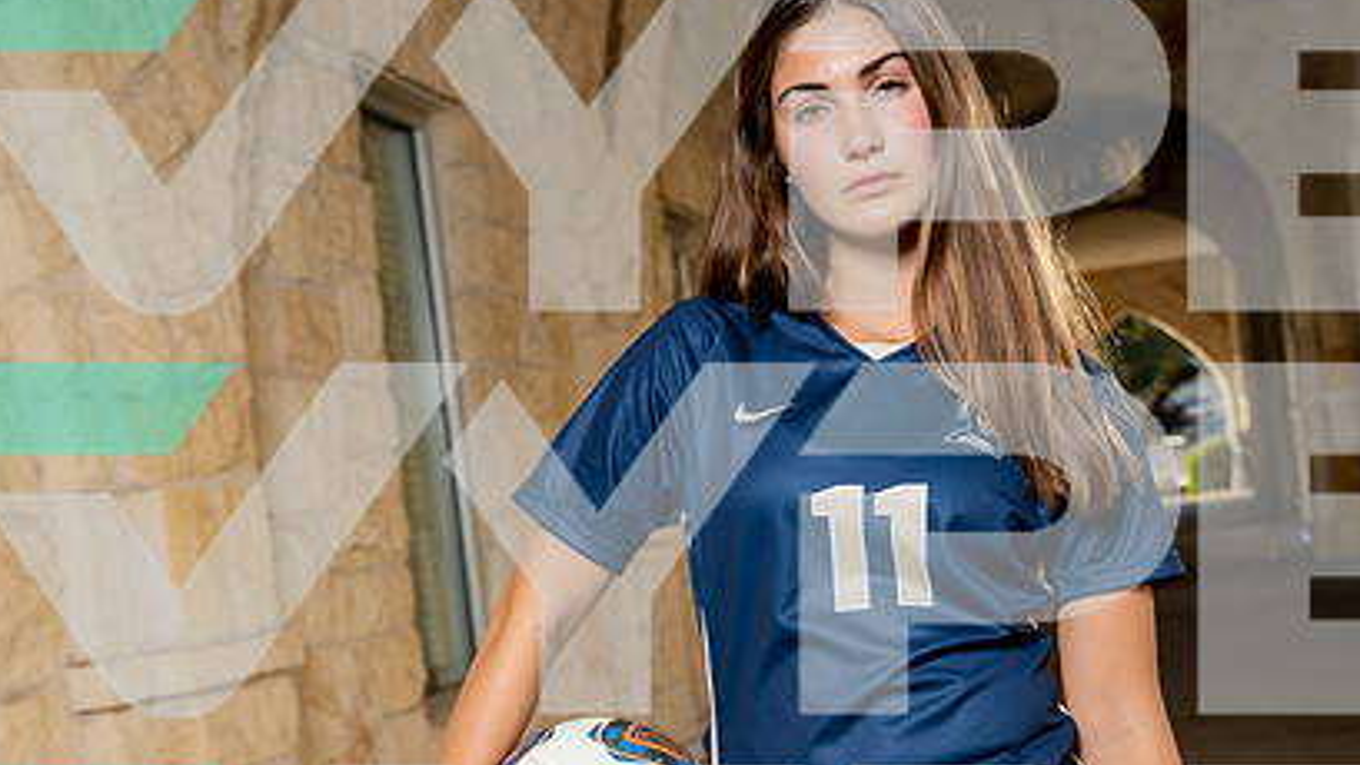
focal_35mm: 58
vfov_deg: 20.6
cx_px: 735
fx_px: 2091
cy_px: 540
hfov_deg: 36.0
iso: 100
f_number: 5
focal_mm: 39
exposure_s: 1/250
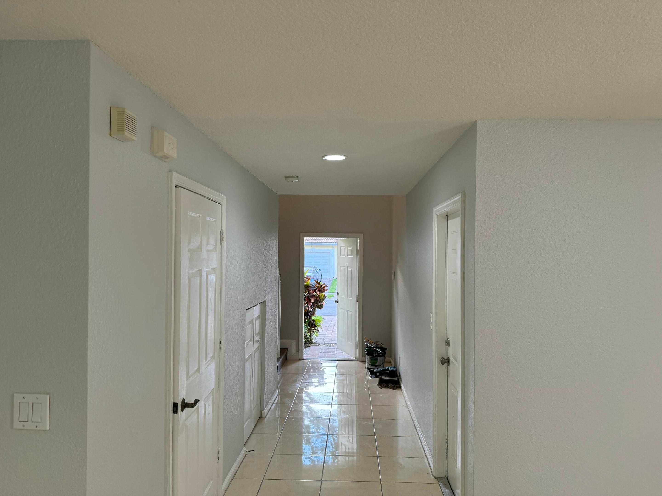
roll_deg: -1.8
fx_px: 459
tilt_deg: -0.6
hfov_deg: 71.6
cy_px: 248
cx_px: 331
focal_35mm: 24
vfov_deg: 56.8
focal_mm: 6.76
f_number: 1.78
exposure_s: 1/60
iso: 125
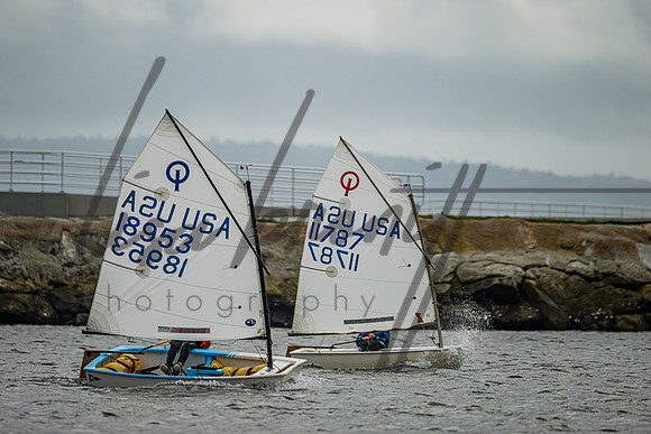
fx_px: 8897
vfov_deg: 2.8
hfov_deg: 4.2
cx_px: 316
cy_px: 167
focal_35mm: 492
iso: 320
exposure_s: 1/3200
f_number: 5.6
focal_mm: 400
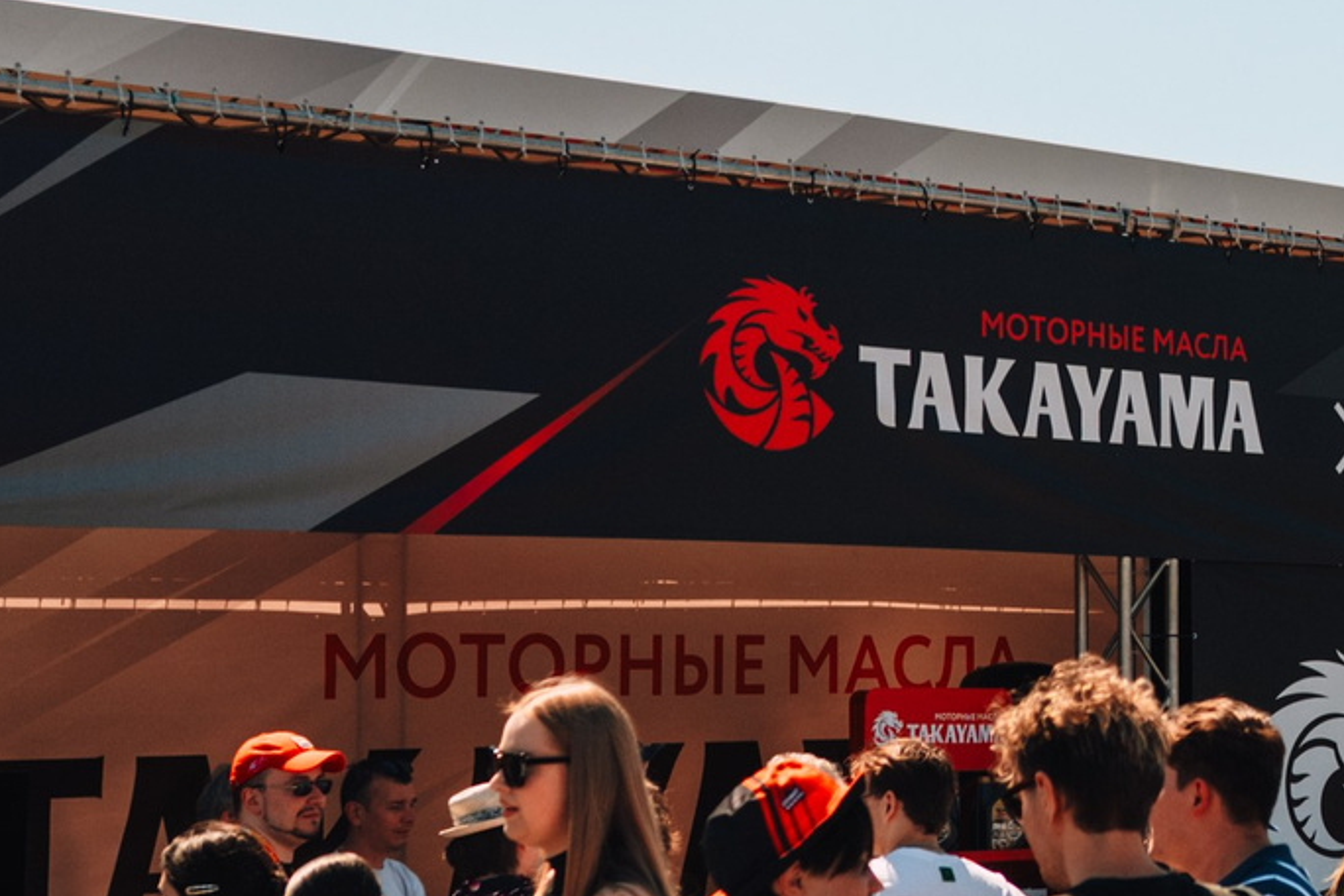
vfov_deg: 14.6
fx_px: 3472
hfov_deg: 20.8
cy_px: 215
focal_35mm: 93
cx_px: 1484
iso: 360
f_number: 2.8
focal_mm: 24
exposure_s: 1/8000
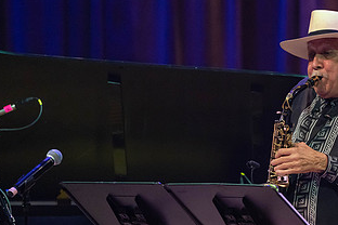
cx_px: 282
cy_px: 177
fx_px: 6985
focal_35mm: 744
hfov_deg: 2.8
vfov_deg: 1.8
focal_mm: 400
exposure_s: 1/250
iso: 3200
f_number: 6.3
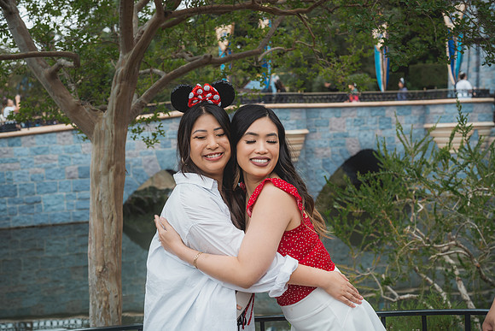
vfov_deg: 27.0
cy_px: 166
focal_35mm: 50
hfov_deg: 39.6
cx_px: 248
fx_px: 688
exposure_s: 1/160
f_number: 4.5
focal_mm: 50
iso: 250
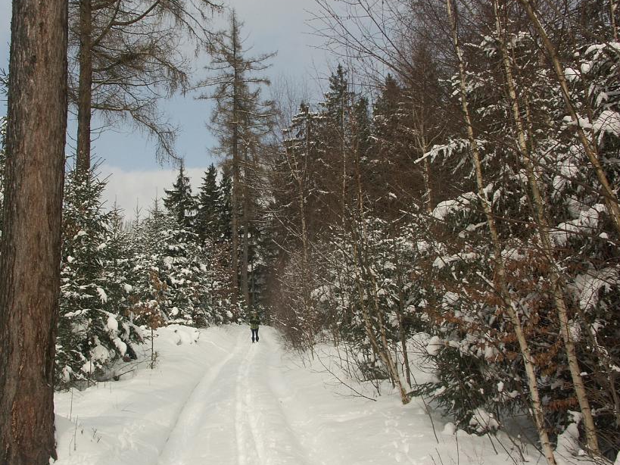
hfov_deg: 46.6
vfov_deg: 36.0
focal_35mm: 40
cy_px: 232
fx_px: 716
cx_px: 254
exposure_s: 1/320
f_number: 7.1
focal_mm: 8.23
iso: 64
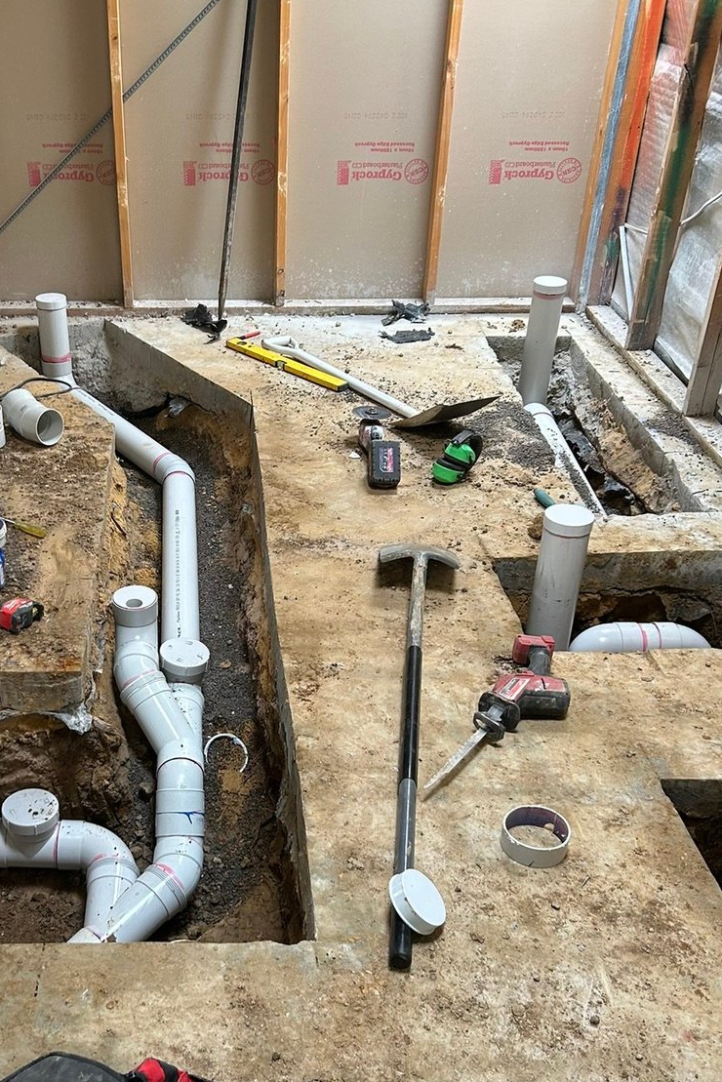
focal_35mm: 39
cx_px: 215
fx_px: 1172
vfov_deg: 49.2
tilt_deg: -29.4
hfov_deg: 33.8
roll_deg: +2.3
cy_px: 652
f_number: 1.5
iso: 125
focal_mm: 5.7
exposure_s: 1/70
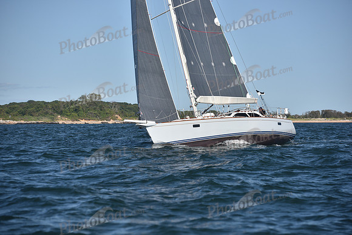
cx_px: 176
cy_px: 118
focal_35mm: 145
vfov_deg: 9.5
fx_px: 1418
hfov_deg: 14.2
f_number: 5
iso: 250
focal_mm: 145
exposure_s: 1/1250
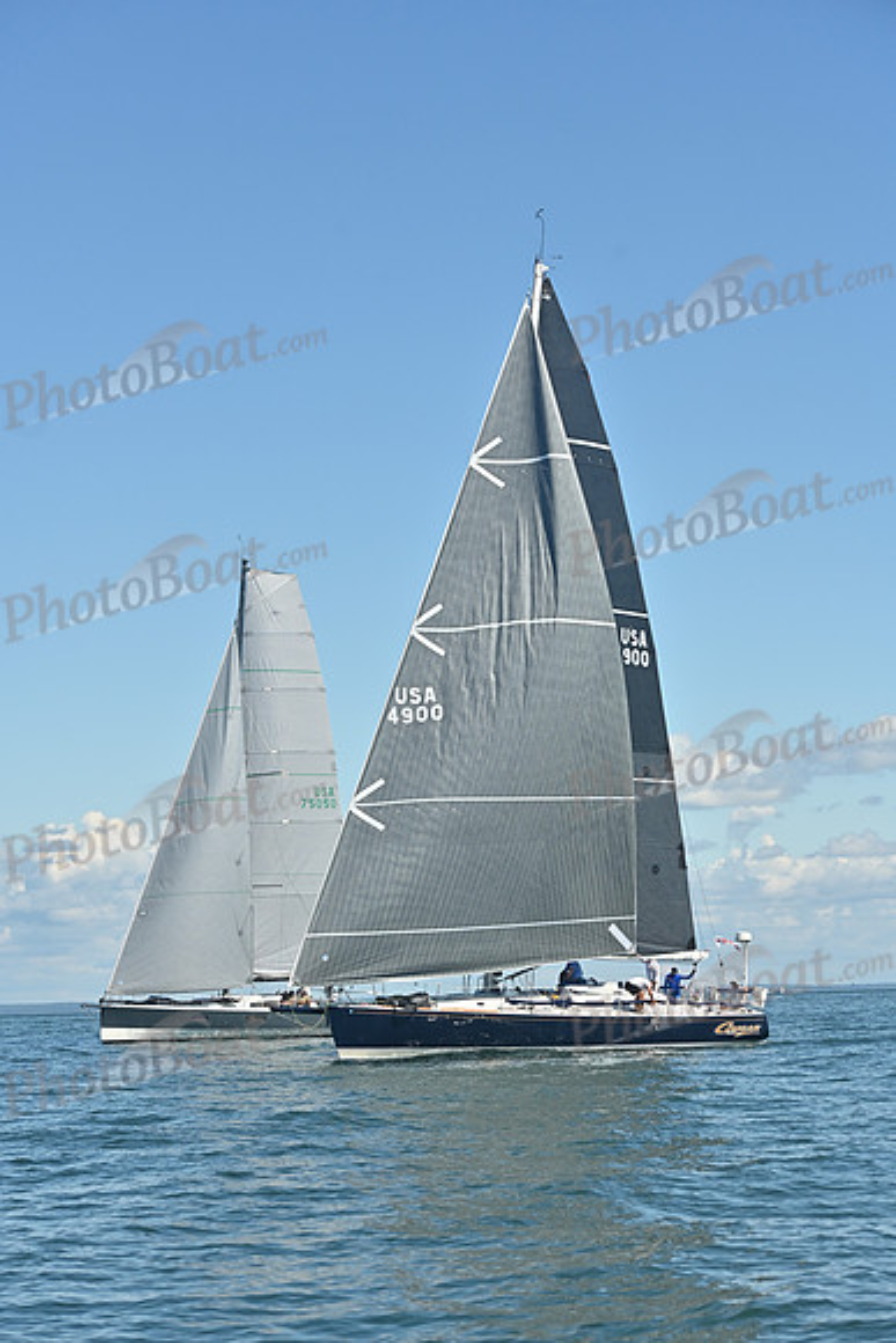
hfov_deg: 15.2
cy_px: 672
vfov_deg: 22.6
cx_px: 448
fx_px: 3358
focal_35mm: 90
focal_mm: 90
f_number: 7.1
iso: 250
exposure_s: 1/1600
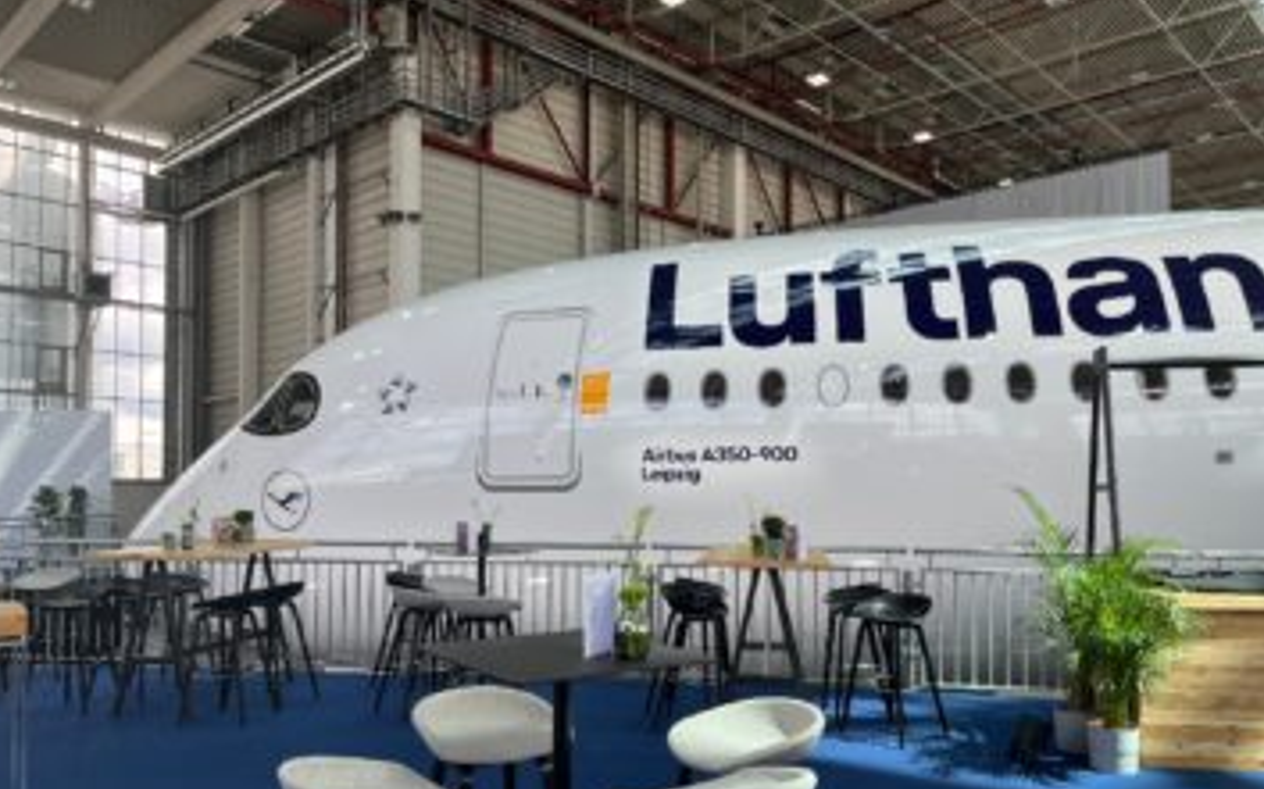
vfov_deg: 44.3
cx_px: 625
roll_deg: -0.1
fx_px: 964
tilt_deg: +1.0
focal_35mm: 28
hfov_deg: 66.5
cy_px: 461
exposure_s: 1/539
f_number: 1.6
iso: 50
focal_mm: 5.1
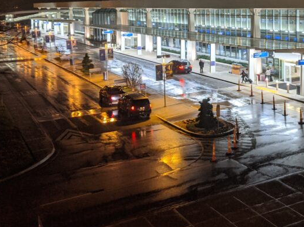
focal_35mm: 53
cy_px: 46
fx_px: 465
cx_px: 217
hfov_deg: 35.6
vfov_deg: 27.0
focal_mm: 4.44
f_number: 1.8
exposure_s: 1/24
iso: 141
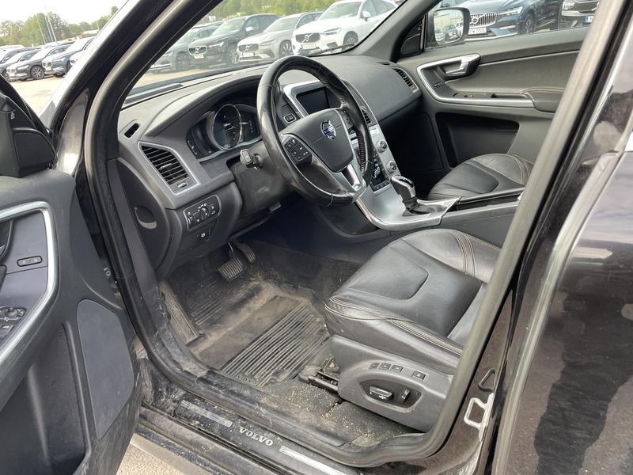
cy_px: 238
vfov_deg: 53.1
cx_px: 316
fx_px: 475
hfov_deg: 67.3
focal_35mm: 26
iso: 40
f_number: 1.6
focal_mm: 4.2
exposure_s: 1/121
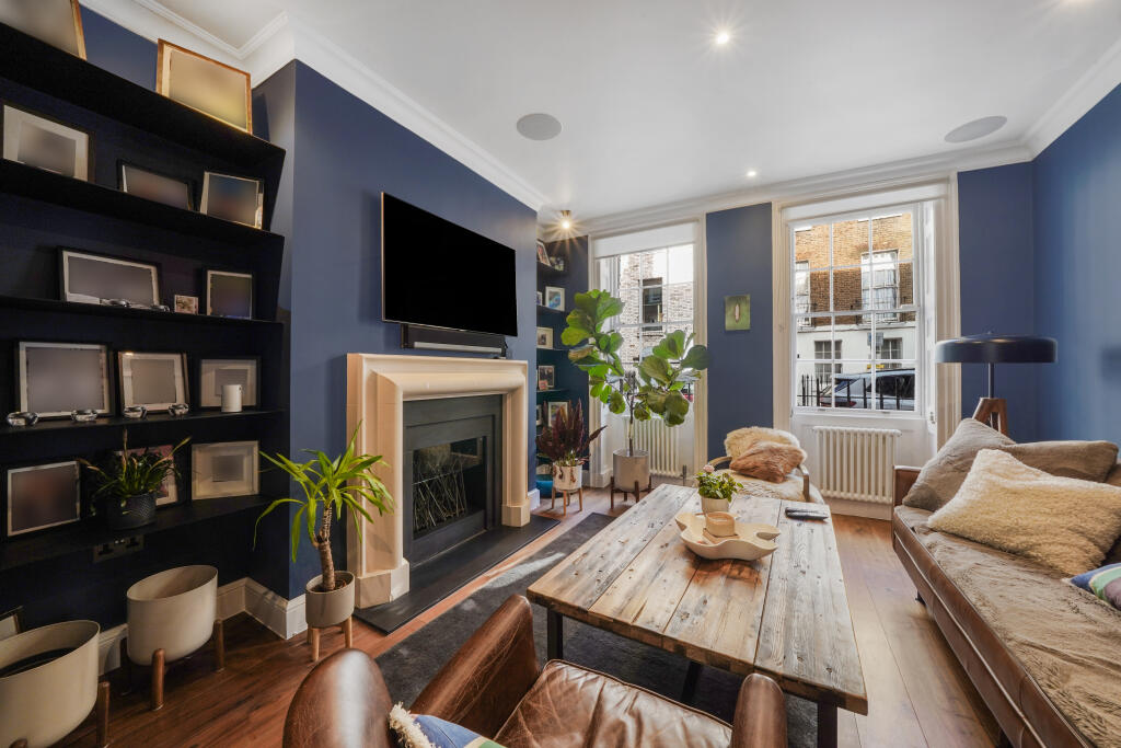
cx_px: 560
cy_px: 374
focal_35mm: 13
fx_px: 405
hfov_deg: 108.3
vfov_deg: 85.4
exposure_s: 1/3
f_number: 14
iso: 500
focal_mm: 13
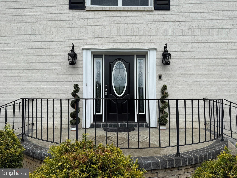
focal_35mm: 24
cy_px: 89
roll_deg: +0.1
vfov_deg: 56.8
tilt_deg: +3.3
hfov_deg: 71.6
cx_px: 118
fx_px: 164
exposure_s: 1/3021
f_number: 1.78
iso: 80
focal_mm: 6.76
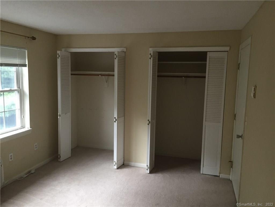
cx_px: 138
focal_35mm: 29
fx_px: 230
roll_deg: -0.7
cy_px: 104
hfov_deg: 61.7
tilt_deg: -4.9
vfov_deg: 48.2
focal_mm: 4.15
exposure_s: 1/30
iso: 160
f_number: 2.2
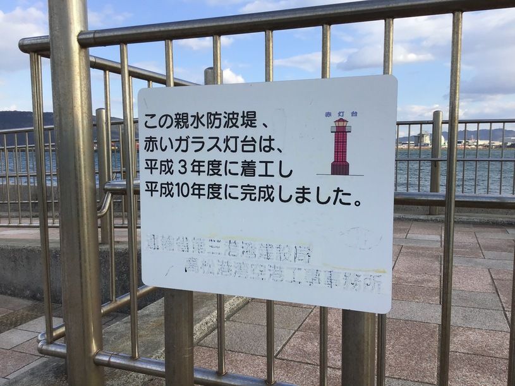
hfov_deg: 58.4
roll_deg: -0.6
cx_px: 258
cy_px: 193
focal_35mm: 31
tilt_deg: -5.6
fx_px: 461
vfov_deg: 45.4
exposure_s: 1/867
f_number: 2.4
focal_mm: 3.3
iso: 25
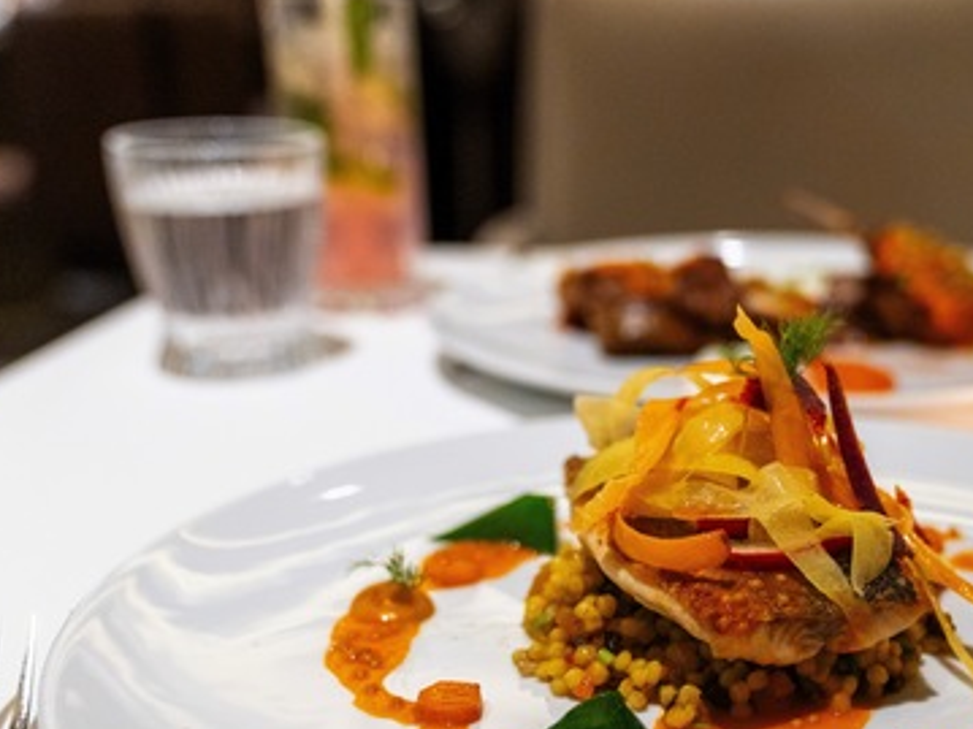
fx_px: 1489
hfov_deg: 35.4
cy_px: 539
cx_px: 724
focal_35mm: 53
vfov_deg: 27.2
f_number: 2.8
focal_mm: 30
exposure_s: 1/25
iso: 1250
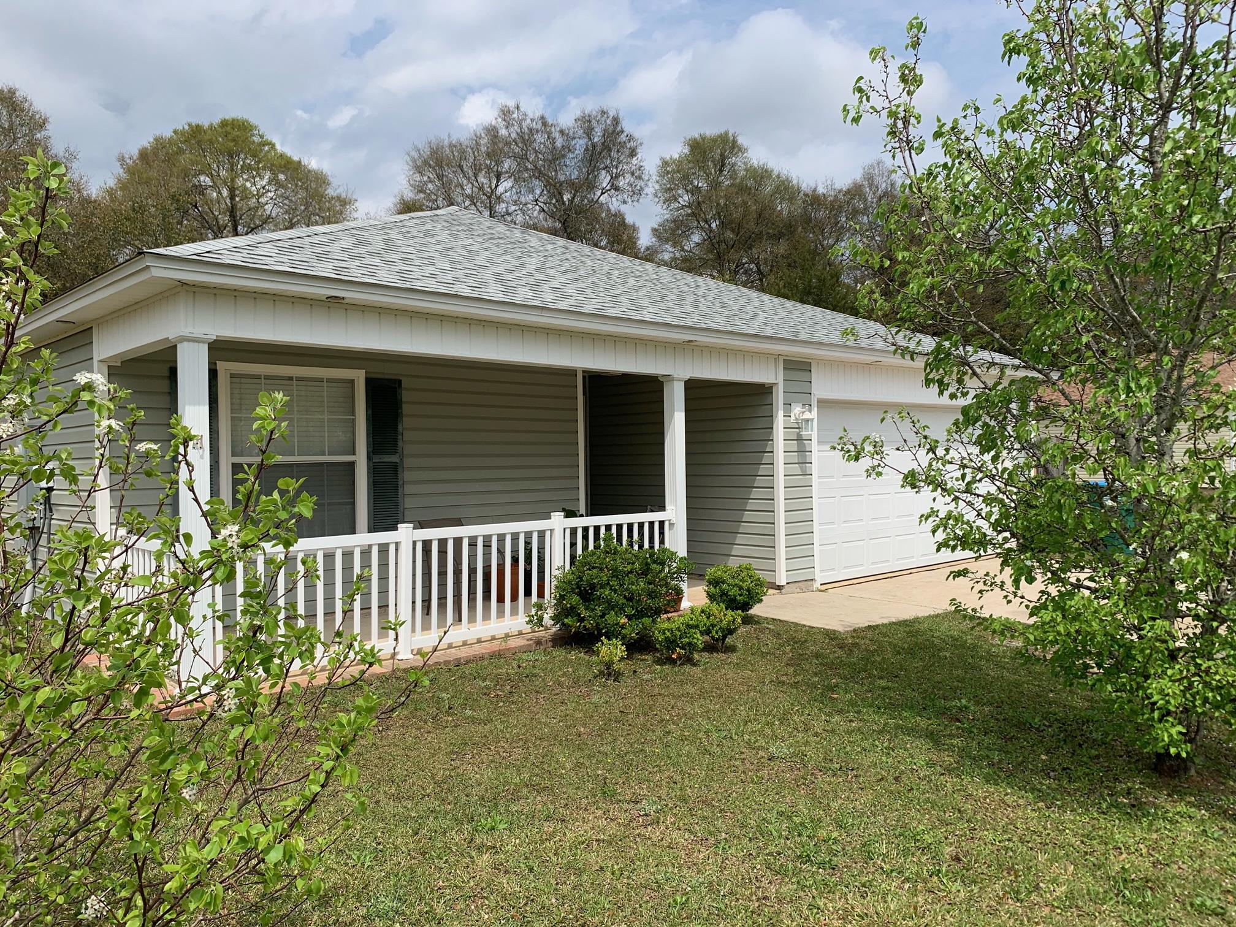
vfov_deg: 53.1
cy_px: 464
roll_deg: +1.7
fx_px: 928
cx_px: 618
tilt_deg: +0.2
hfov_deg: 67.3
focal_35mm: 26
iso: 25
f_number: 1.8
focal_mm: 4.25
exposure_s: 1/3521
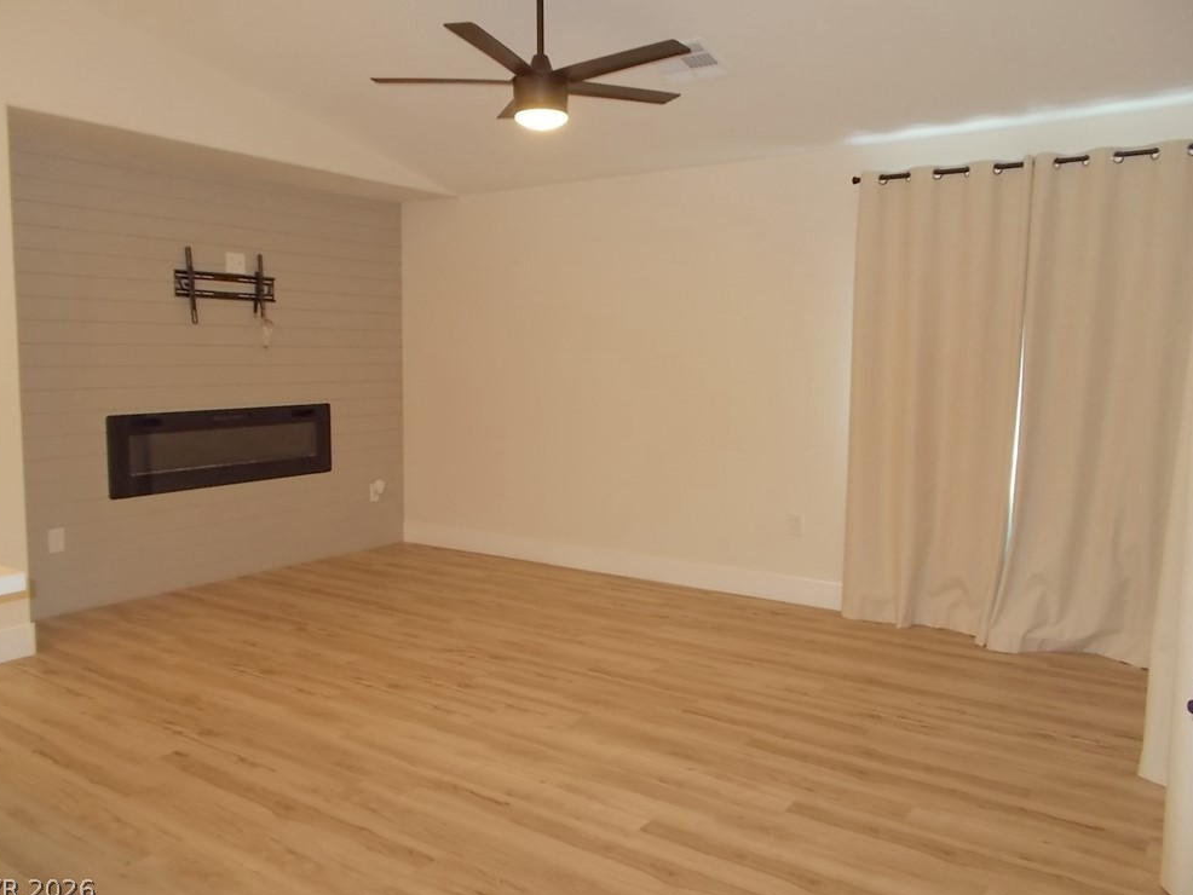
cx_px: 582
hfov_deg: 65.3
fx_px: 931
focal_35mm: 27
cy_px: 445
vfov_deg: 51.4
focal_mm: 4.6
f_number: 3.2
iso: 200
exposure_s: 1/25
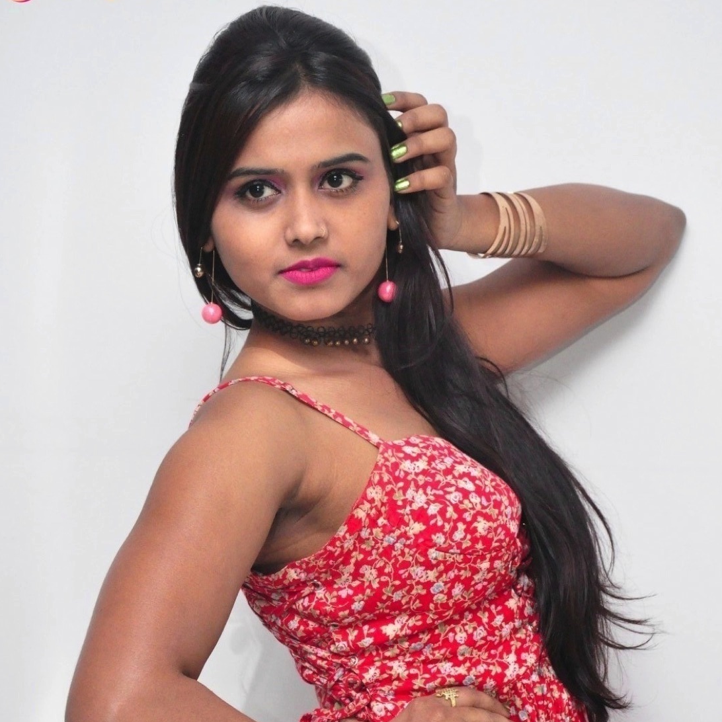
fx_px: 2643
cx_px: 362
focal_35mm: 112
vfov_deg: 15.5
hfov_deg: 15.6
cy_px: 505
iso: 3200
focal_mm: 58
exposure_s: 1/125
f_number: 5
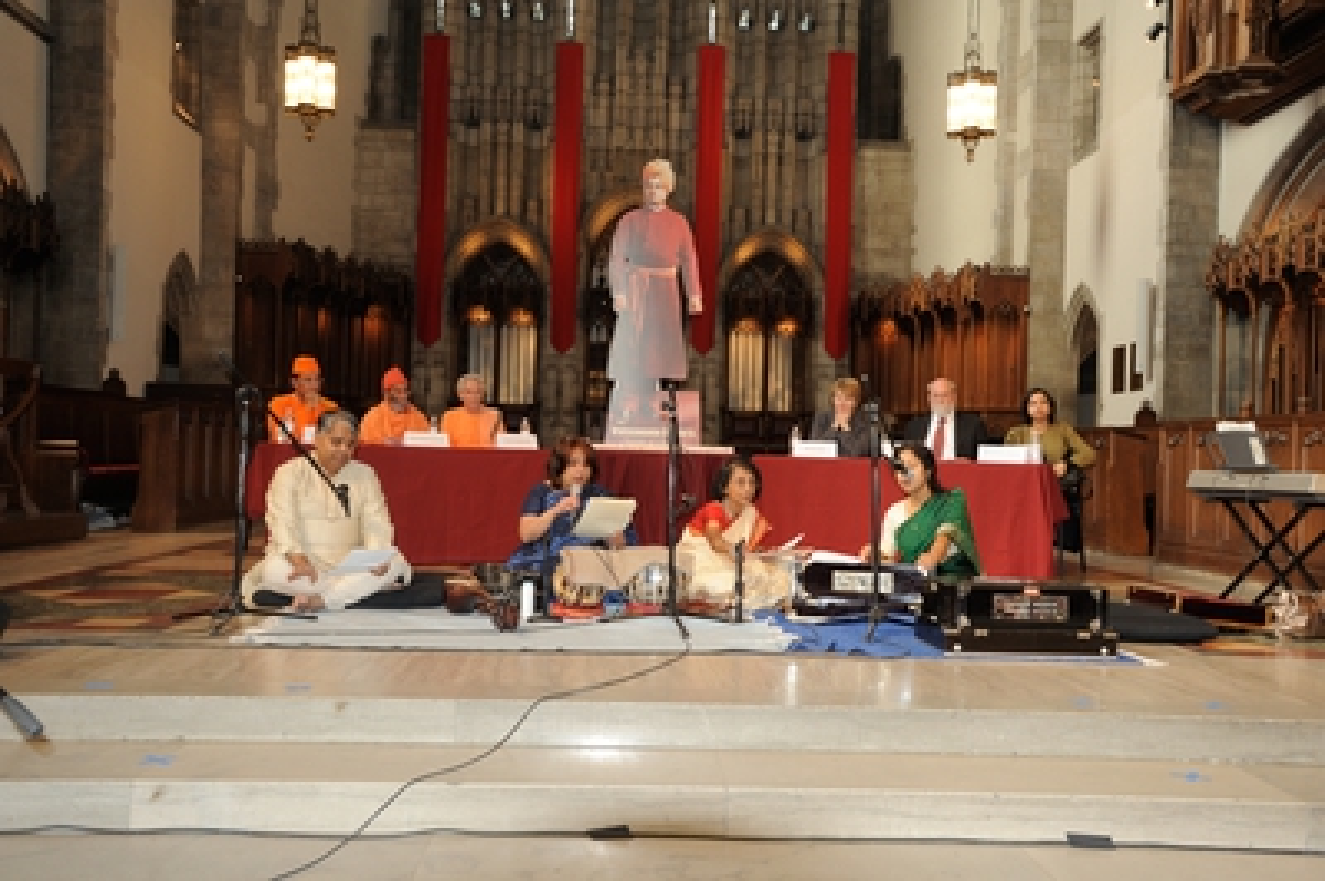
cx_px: 662
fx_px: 1287
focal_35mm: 35
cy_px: 440
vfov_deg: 37.8
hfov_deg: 54.5
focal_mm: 35
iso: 1000
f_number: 5.6
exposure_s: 1/60
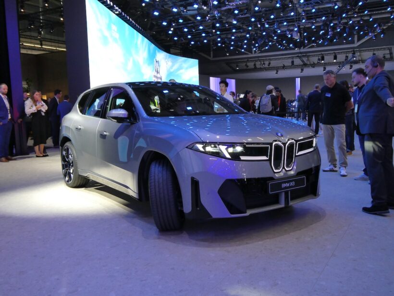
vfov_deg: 42.9
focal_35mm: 33
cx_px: 197
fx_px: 376
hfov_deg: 55.4
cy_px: 148
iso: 320
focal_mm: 5.8
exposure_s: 1/80
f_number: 3.6
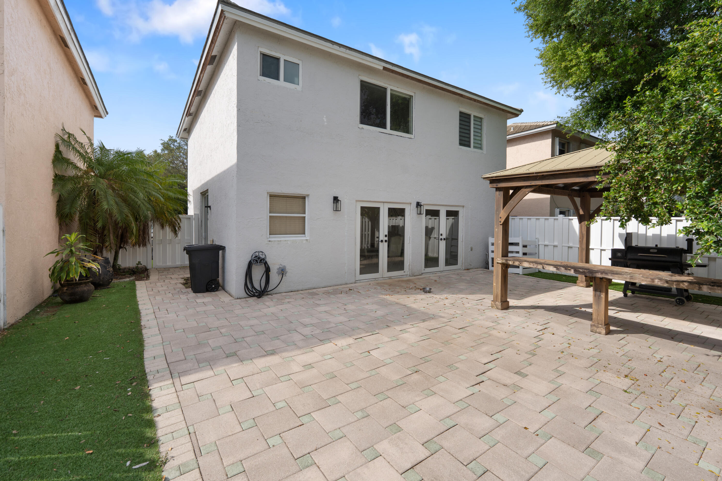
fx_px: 301
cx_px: 369
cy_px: 229
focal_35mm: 15
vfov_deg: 77.3
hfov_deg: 100.4
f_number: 8
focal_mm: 14
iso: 160
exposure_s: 1/160
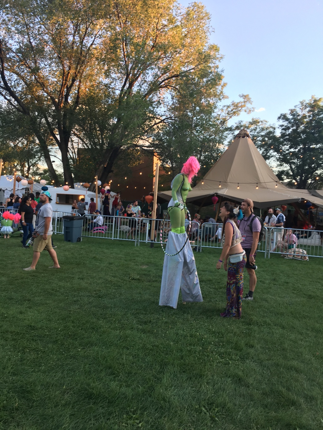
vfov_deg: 61.7
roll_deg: +0.5
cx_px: 162
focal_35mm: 29
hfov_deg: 48.2
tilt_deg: -0.8
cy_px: 215
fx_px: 361
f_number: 2.2
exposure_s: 1/60
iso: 25
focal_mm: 4.15
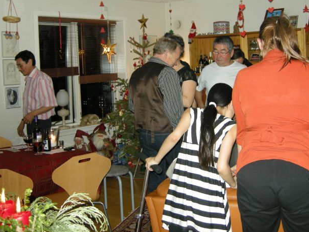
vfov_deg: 31.3
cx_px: 168
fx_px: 411
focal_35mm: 46
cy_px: 82
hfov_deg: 41.2
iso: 177
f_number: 2.7
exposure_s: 1/60
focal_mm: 7.5
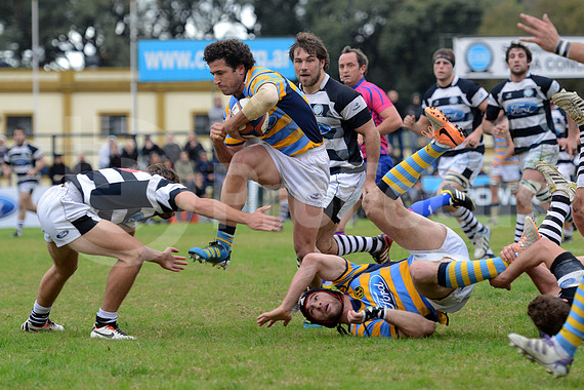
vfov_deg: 7.9
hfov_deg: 11.9
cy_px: 193
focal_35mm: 173
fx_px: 2806
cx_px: 296
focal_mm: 170
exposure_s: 1/500
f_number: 4
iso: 1600
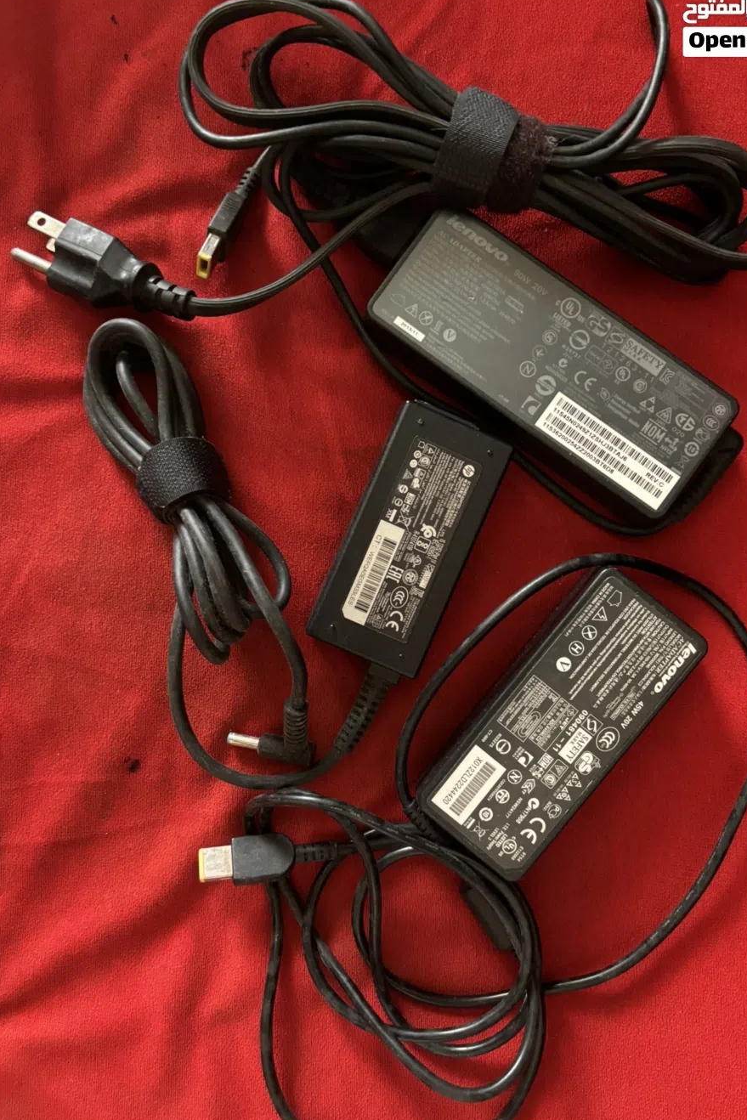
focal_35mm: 28
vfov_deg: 65.5
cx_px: 392
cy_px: 555
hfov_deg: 46.4
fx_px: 871
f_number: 1.6
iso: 800
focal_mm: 5.96
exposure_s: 1/30
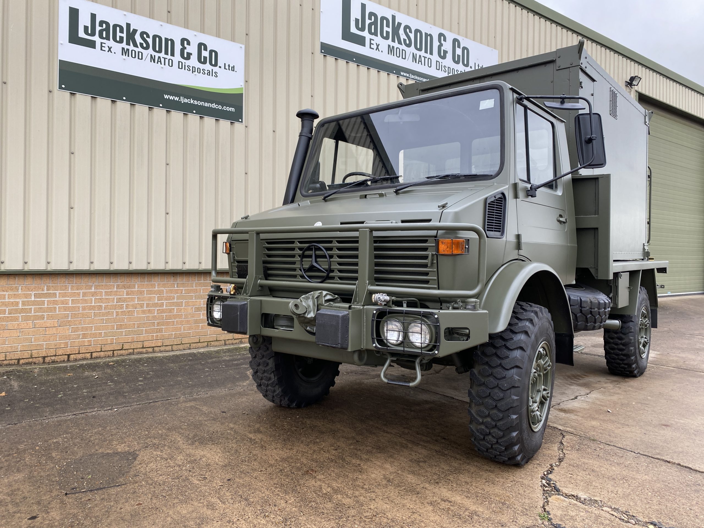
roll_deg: -1.4
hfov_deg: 67.3
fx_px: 529
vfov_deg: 53.1
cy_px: 264
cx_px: 352
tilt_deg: +1.4
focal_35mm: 26
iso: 40
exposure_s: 1/122
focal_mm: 4.25
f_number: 1.8
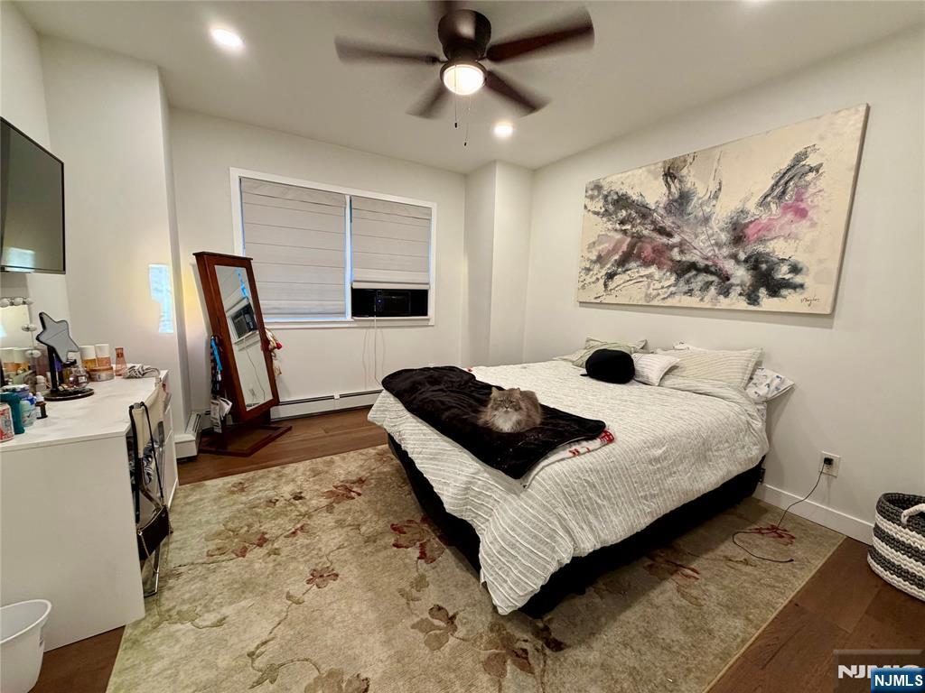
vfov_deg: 85.7
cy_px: 346
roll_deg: -1.0
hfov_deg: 102.1
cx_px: 462
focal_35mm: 14
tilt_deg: -9.2
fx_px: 374
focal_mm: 2.22
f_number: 2.2
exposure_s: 1/60
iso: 200
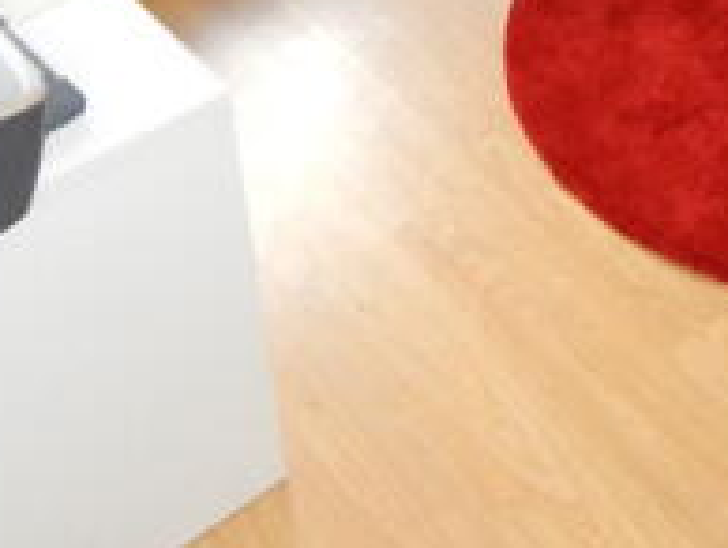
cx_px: 797
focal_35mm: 75
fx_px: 1579
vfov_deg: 18.7
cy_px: -99
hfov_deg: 24.3
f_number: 3.1
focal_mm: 4.5
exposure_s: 1/30
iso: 200
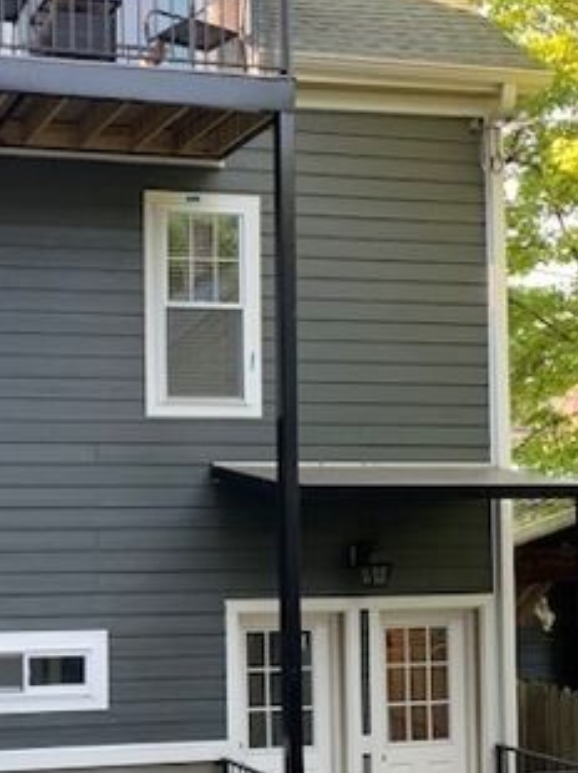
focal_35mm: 56
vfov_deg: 34.1
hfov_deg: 24.5
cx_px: -35
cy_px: 500
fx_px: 1248
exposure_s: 1/121
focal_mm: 4.25
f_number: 1.8
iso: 40
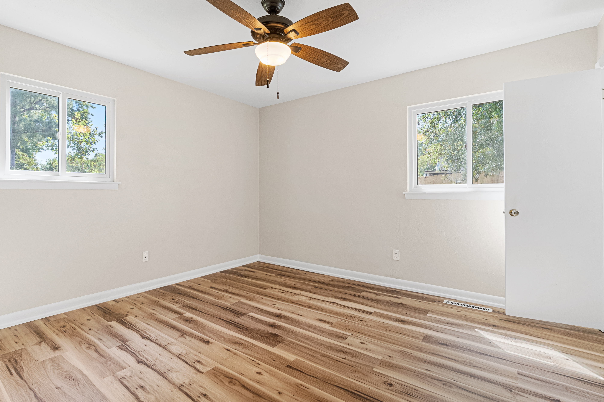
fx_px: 285
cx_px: 286
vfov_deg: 70.4
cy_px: 193
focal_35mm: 17
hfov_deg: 93.2
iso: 800
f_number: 8
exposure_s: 1/20
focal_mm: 16
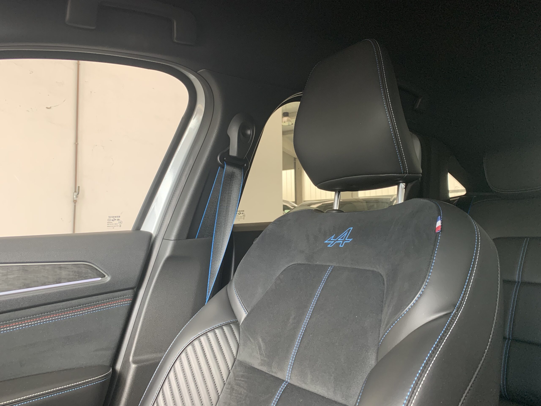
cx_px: 270
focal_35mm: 26
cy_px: 203
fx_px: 406
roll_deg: +0.3
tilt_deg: +5.8
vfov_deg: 53.1
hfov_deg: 67.3
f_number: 1.8
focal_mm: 4.25
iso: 100
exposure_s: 1/78
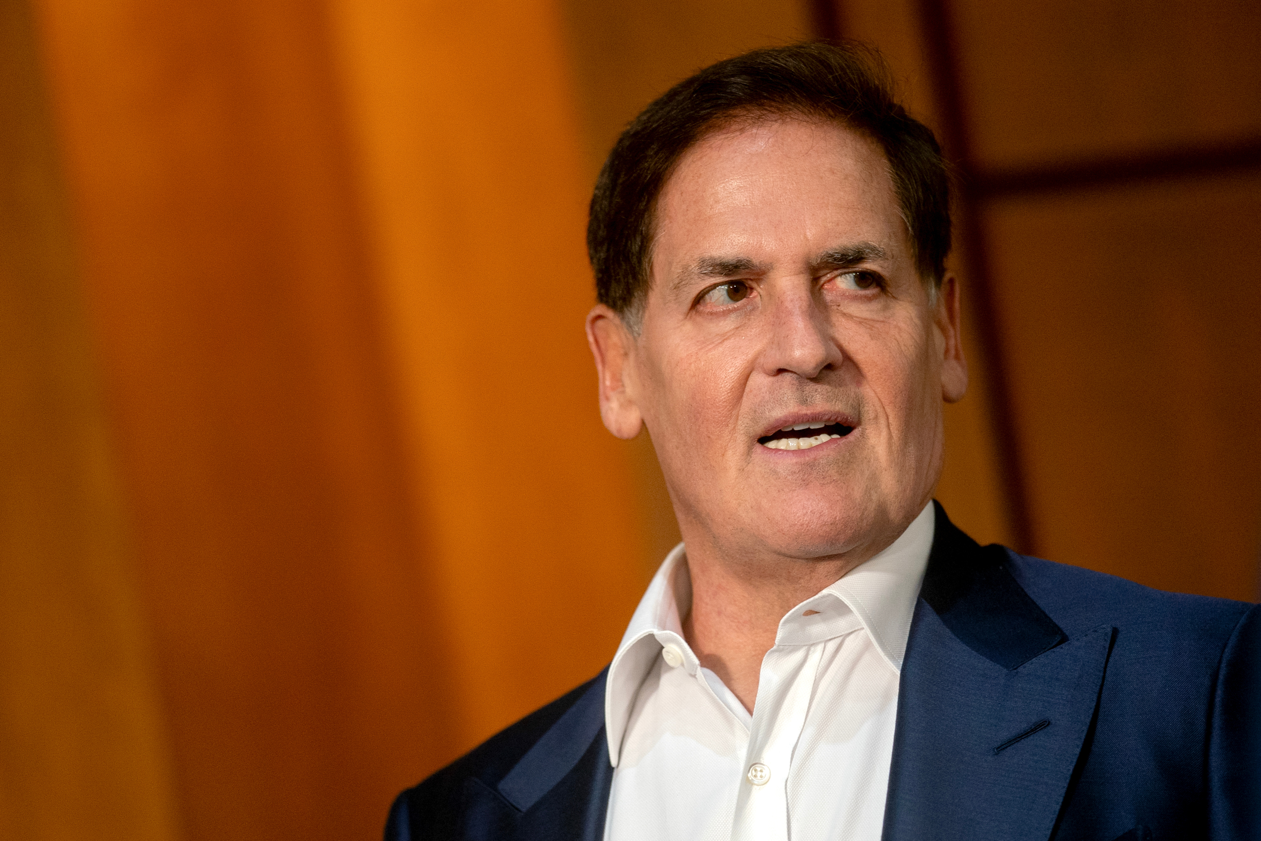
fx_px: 7075
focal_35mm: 202
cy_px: 420
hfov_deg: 10.2
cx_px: 630
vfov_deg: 6.8
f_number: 1.8
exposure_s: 1/320
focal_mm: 135
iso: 400
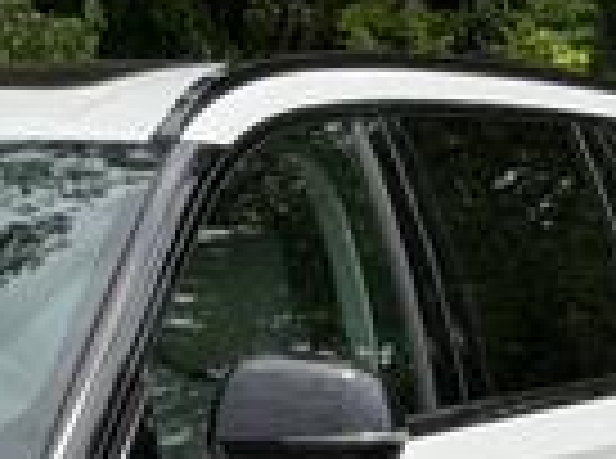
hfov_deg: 8.6
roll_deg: -1.9
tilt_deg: -7.9
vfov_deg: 6.5
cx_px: -306
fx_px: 3993
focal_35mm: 225
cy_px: 662
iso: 64
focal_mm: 6.76
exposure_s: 1/6024
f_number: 1.78
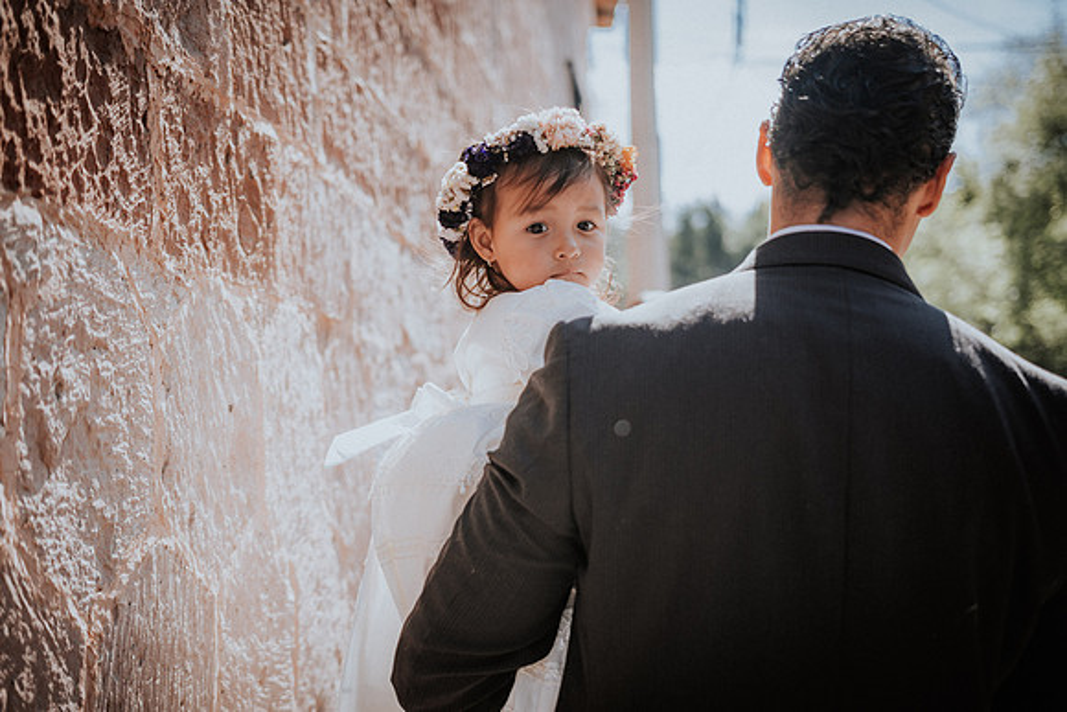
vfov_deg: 25.8
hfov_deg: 37.8
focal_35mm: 52
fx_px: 1556
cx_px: 534
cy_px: 356
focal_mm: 35
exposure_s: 1/1250
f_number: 1.8
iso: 100
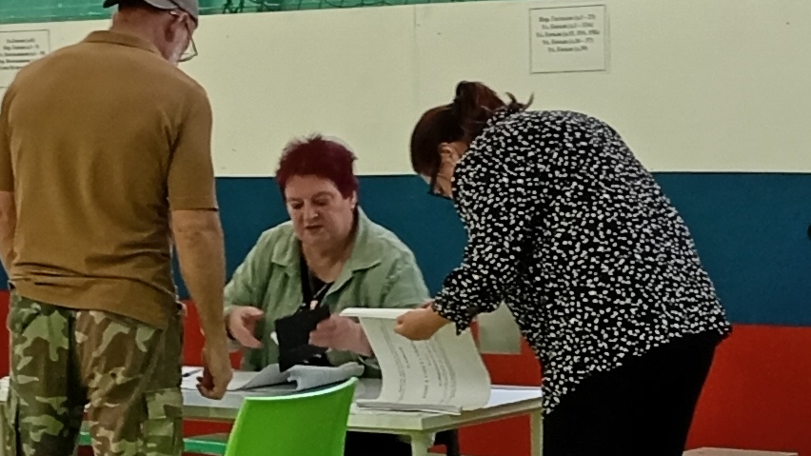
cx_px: 401
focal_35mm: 131
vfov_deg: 9.2
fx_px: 2817
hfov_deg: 16.4
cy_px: 453
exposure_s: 1/33.3
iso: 340
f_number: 1.8
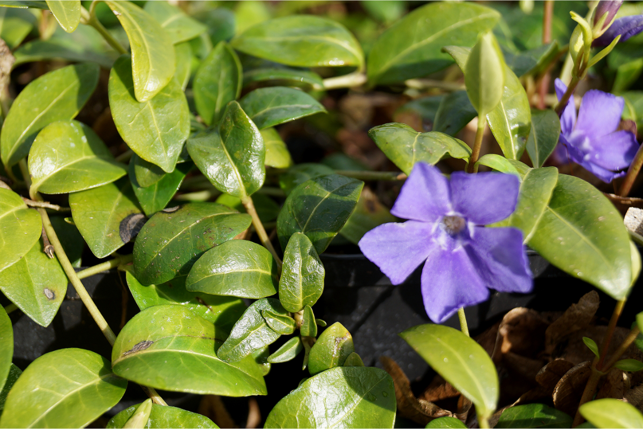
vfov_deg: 20.2
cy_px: 214
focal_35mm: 68
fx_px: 1206
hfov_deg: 29.9
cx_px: 322
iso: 100
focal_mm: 45
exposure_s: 1/200
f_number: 6.3
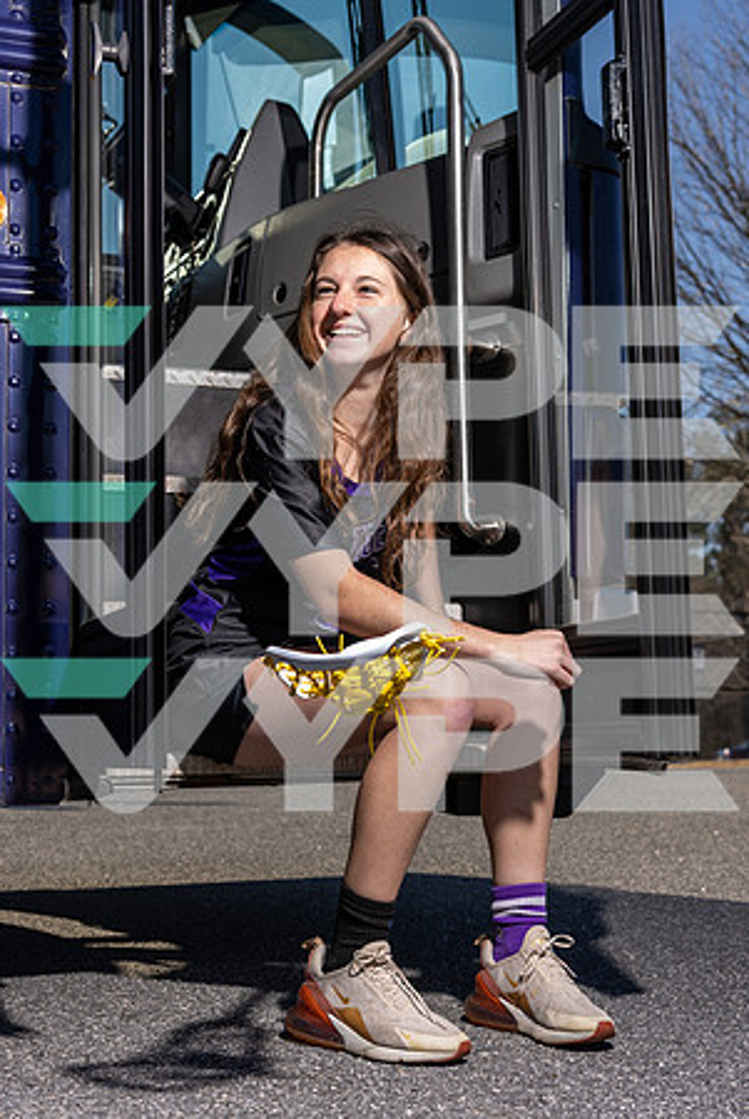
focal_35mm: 50
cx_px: 374
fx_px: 1557
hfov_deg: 27.1
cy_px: 560
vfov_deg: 39.6
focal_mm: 50
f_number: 6.3
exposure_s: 1/400
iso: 64
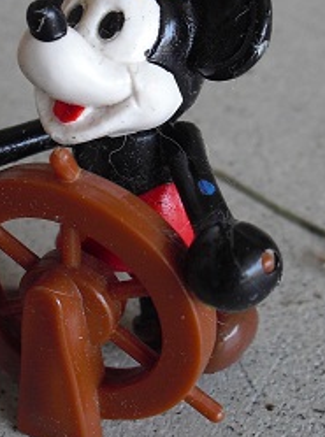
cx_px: 97
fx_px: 680
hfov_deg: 26.6
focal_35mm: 54
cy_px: 140
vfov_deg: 35.3
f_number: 3.1
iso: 200
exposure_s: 1/100
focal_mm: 6.3
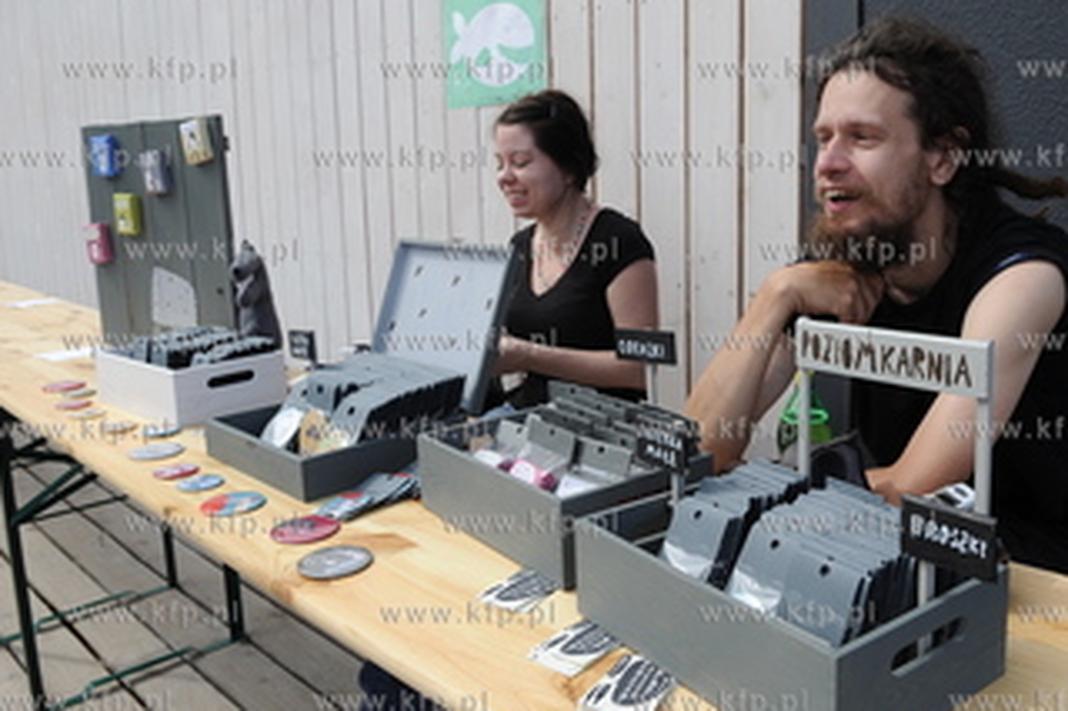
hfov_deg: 61.4
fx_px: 890
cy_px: 294
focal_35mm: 30
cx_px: 647
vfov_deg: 43.4
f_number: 10
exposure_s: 1/400
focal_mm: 24
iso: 400
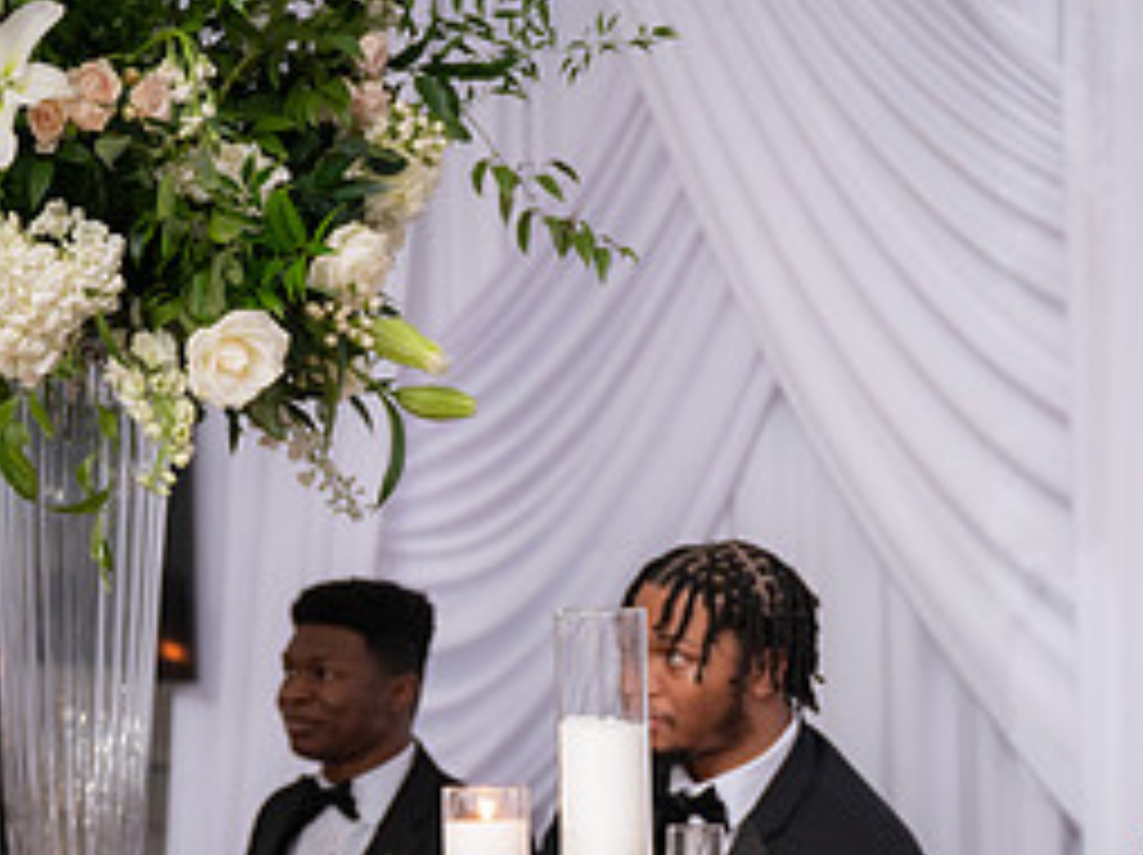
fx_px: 3497
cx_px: 826
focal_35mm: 106
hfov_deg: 18.5
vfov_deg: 13.8
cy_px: 824
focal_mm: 47
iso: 2000
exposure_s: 1/250
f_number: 2.8
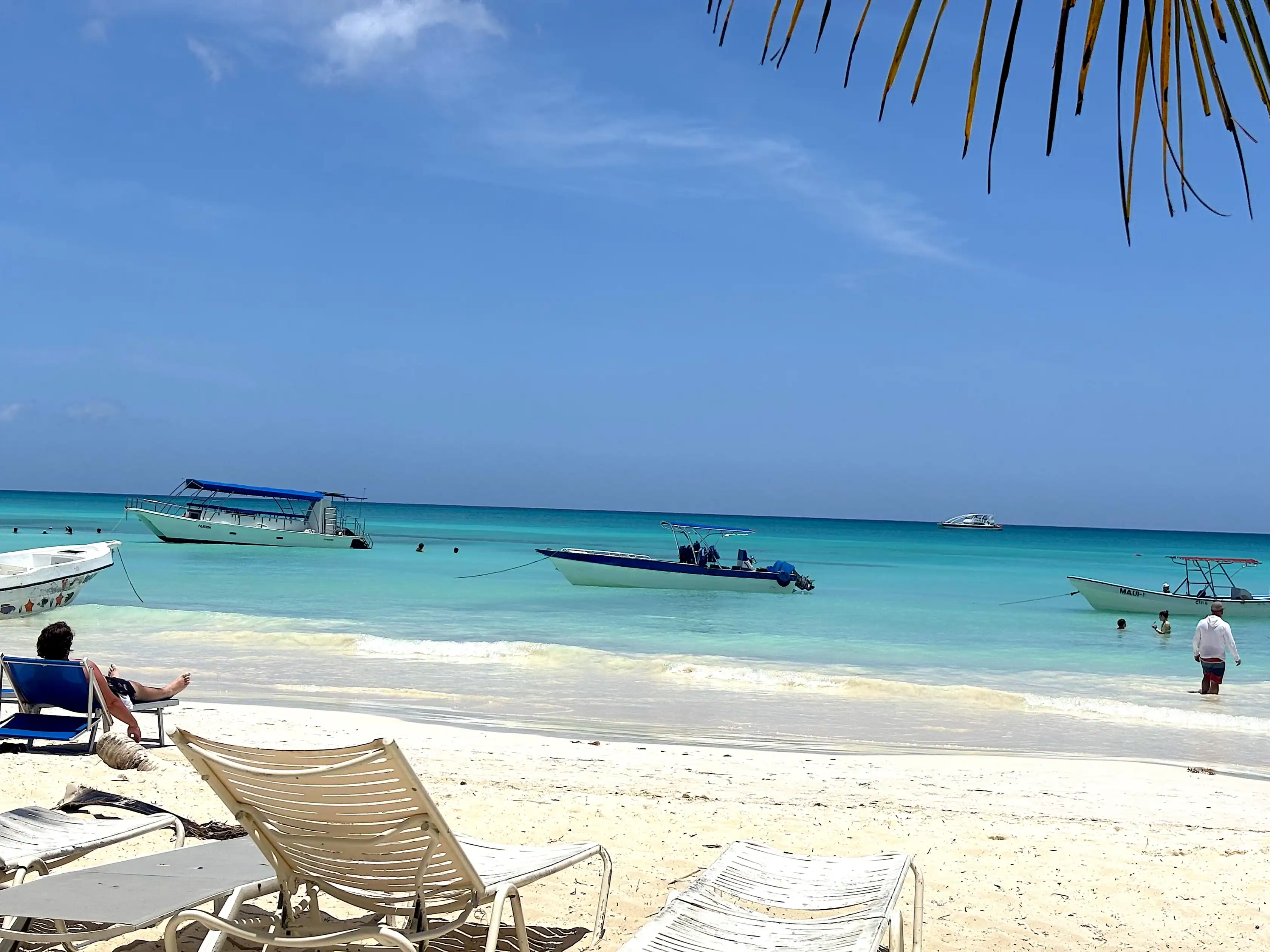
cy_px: 476
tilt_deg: +0.6
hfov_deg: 36.8
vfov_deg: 28.0
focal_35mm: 52
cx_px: 635
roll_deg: -1.8
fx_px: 1908
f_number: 1.6
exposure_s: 1/7692
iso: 40
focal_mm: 5.96
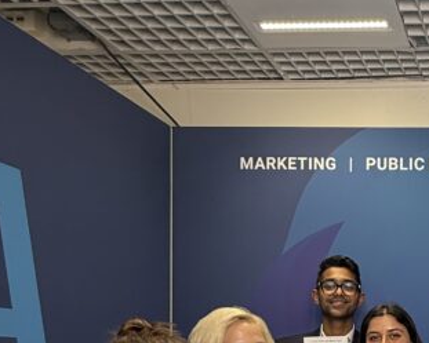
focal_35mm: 45
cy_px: 388
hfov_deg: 34.4
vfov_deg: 29.7
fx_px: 572
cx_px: 494
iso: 125
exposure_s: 1/100
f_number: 2.2
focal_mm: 2.22
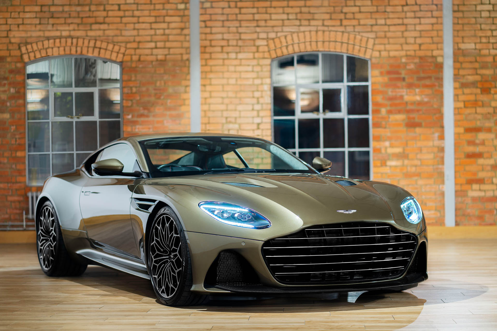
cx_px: 248
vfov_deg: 16.1
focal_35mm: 85
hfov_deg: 23.9
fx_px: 1174
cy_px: 166
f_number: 2.2
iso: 100
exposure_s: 1/2
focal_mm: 85
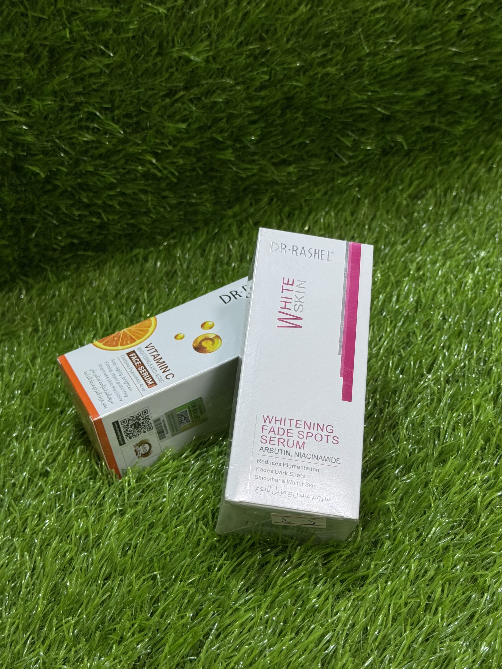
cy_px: 334
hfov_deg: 30.3
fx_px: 928
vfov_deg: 39.7
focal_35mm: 48
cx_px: 251
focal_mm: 6.76
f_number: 1.78
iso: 64
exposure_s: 1/405
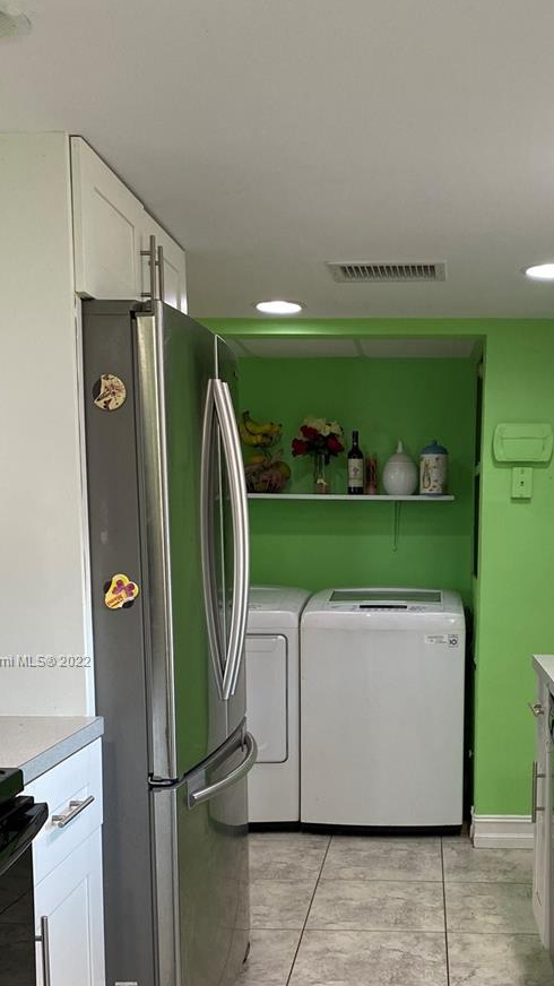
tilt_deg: -7.4
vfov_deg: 50.6
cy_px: 661
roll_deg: -0.4
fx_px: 1019
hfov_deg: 30.1
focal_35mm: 39
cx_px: 391
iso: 125
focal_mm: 4.25
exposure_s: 1/60
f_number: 1.8
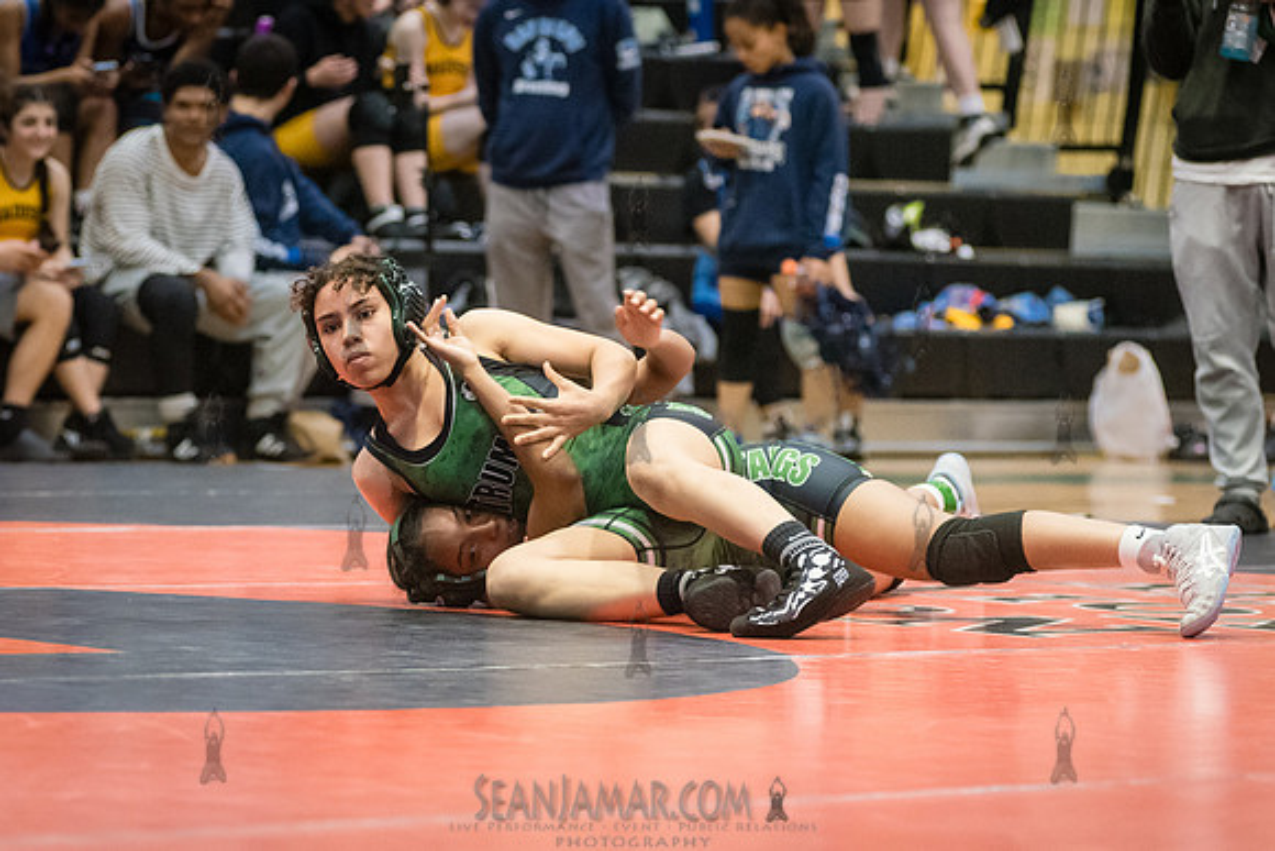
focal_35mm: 180
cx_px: 455
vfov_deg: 7.6
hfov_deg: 11.4
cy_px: 438
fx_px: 6384
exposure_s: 1/400
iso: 8000
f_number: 3.5
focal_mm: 135
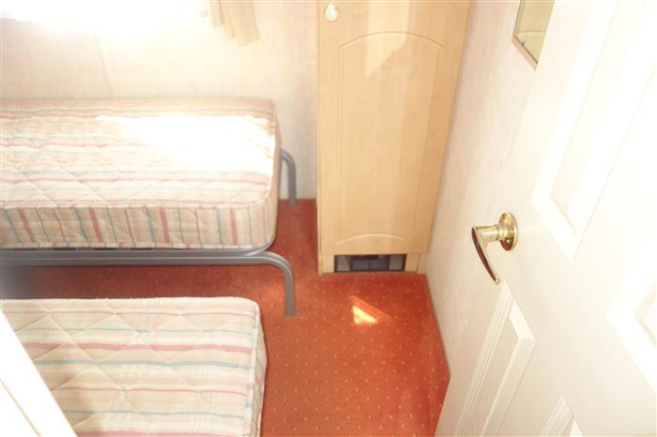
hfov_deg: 65.5
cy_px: 218
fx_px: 511
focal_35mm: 28
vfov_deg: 46.4
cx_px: 328
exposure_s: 1/100
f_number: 1.8
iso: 125
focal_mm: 10.4
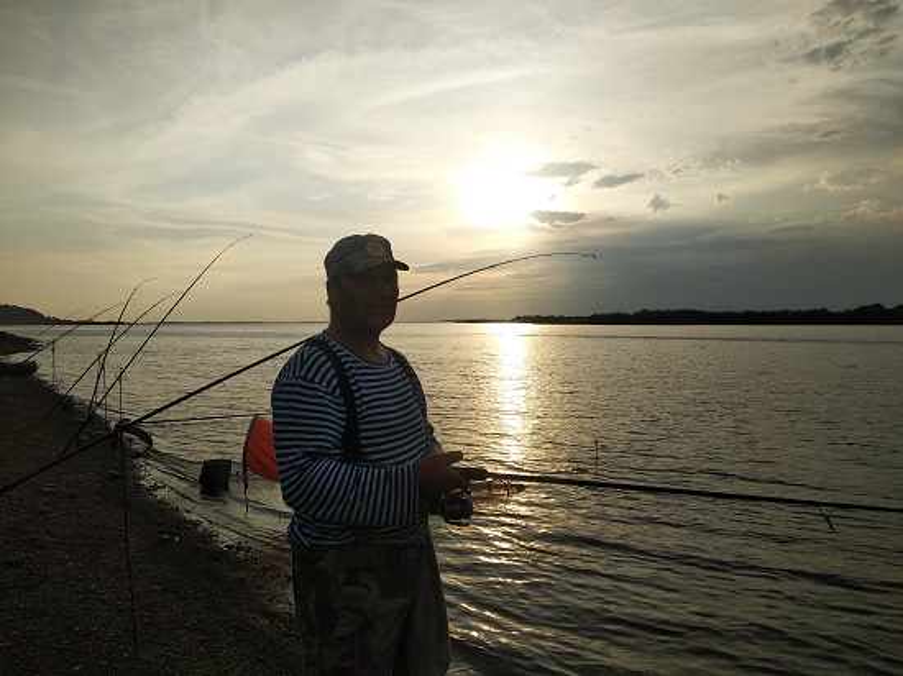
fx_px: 678
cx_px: 452
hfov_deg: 67.3
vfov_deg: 53.0
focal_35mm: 26
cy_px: 338
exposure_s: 1/1913
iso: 100
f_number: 2.2
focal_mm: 3.81
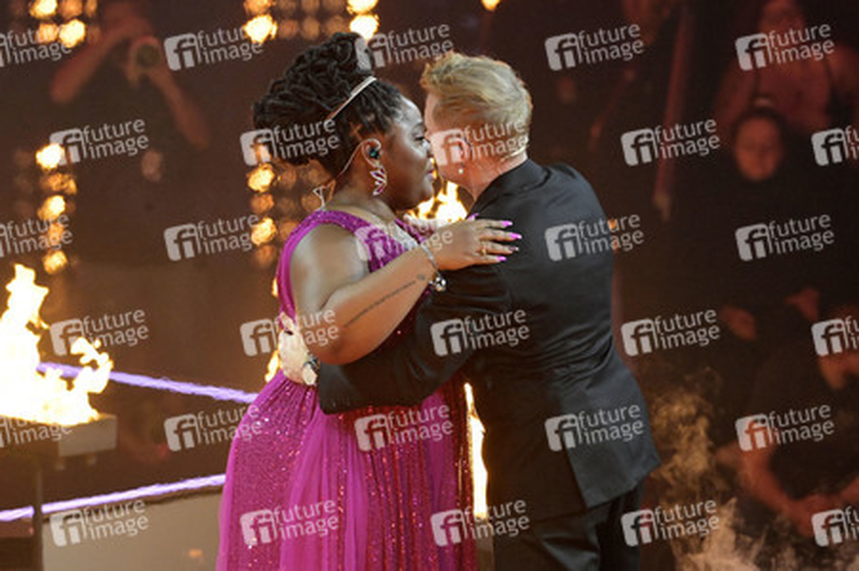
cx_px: 430
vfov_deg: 5.3
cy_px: 286
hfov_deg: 7.9
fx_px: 6199
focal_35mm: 260
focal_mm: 260
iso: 12800
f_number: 5.6
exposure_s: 1/400
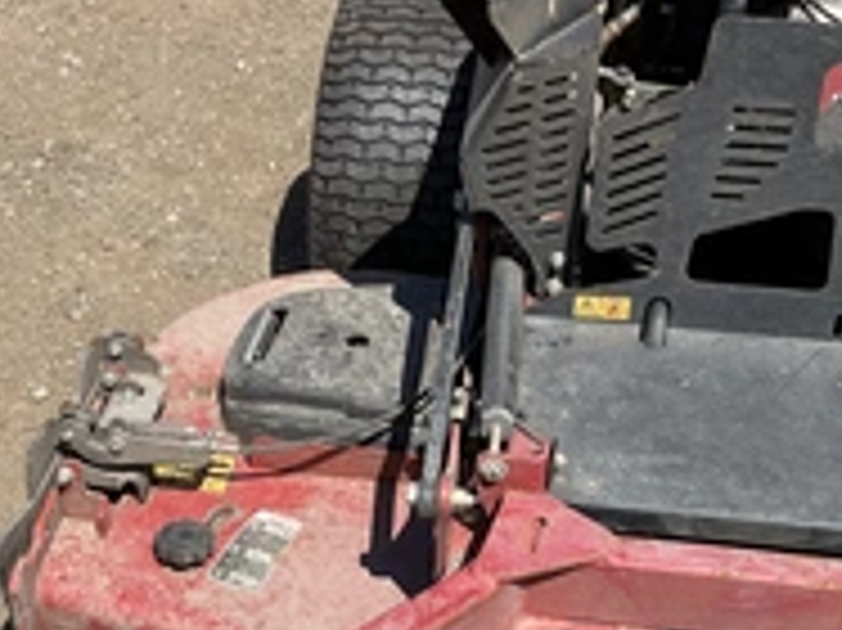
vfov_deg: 23.2
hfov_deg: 31.2
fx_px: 1507
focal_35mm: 62
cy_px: 518
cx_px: 387
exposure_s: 1/1412
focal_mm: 3
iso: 25
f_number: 1.8
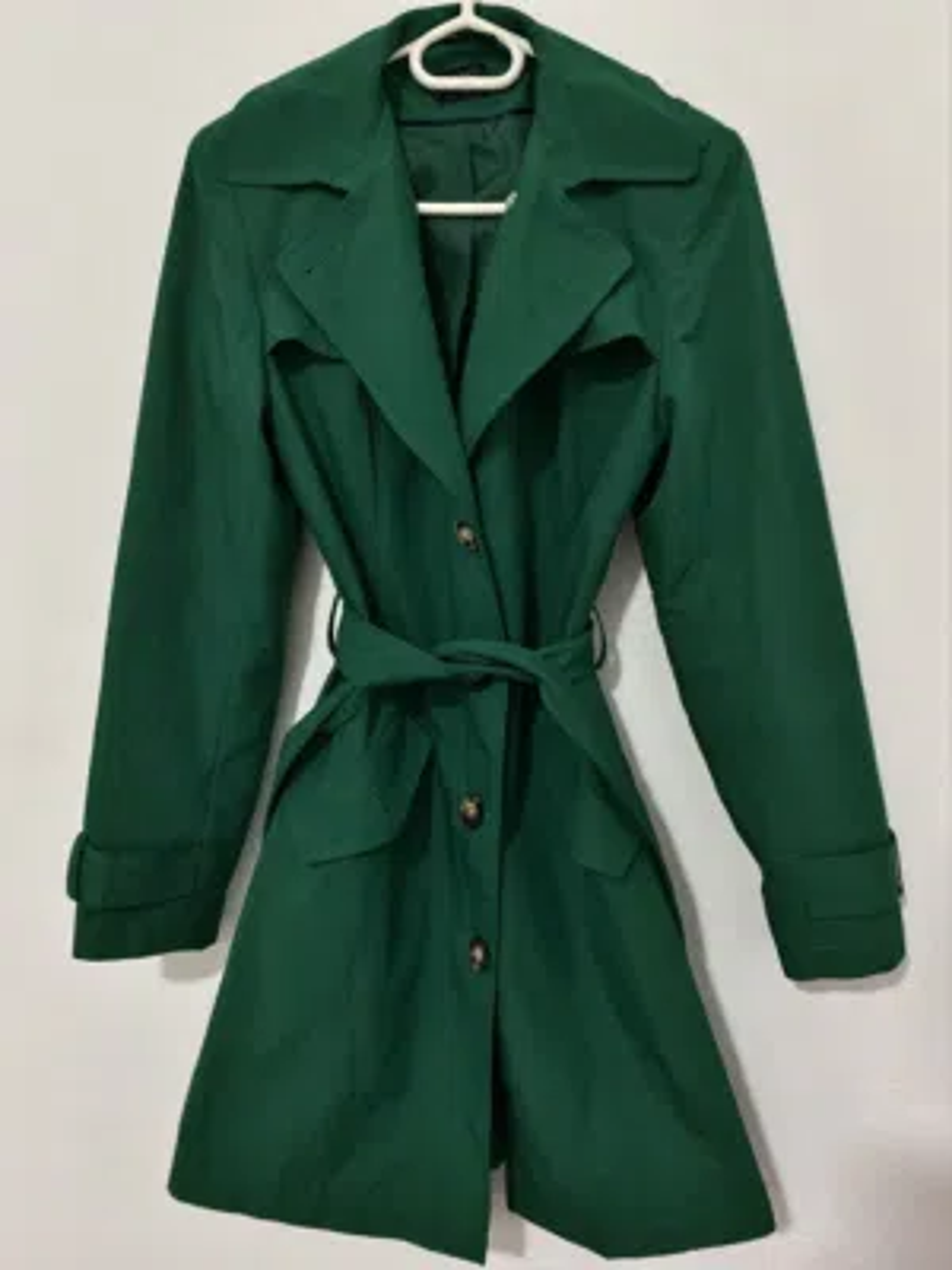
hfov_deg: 53.1
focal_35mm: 26
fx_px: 953
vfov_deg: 67.3
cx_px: 476
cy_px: 635
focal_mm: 4.25
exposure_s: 1/36
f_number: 1.8
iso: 640
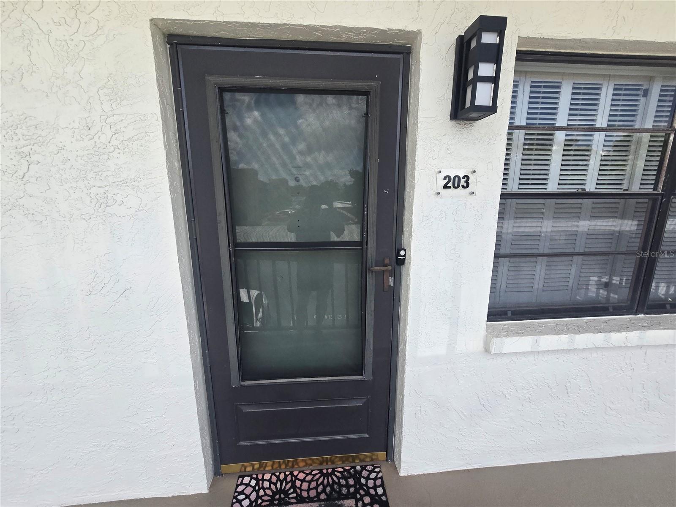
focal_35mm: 13
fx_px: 254
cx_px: 338
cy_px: 254
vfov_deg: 89.9
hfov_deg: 106.2
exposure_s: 1/2000
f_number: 2.2
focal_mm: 2.2
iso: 125
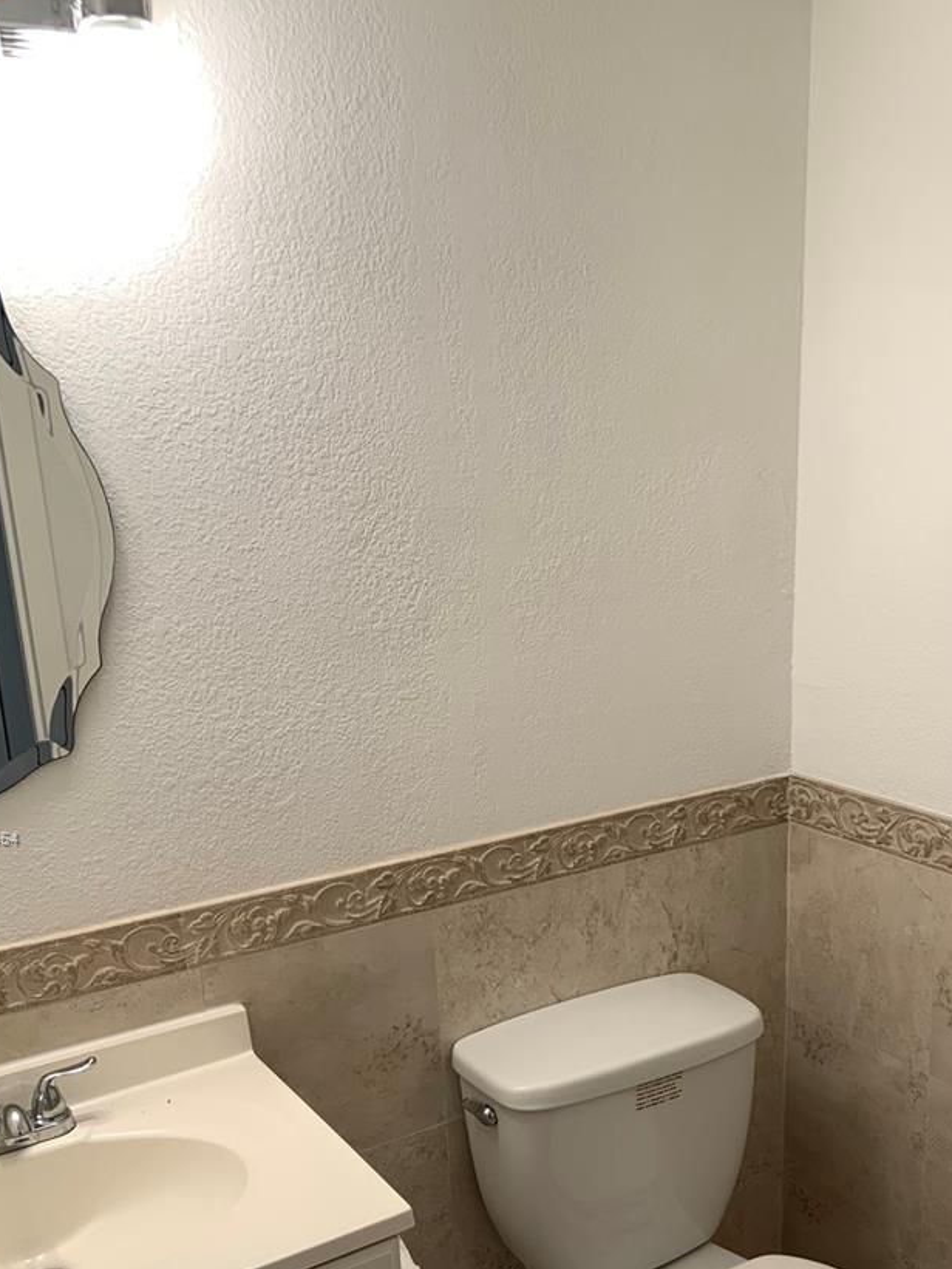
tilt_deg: -17.3
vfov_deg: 48.2
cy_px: 839
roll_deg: +2.0
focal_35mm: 38
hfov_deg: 37.6
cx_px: 576
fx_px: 1393
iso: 32
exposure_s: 1/120
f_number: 1.8
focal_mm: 4.25
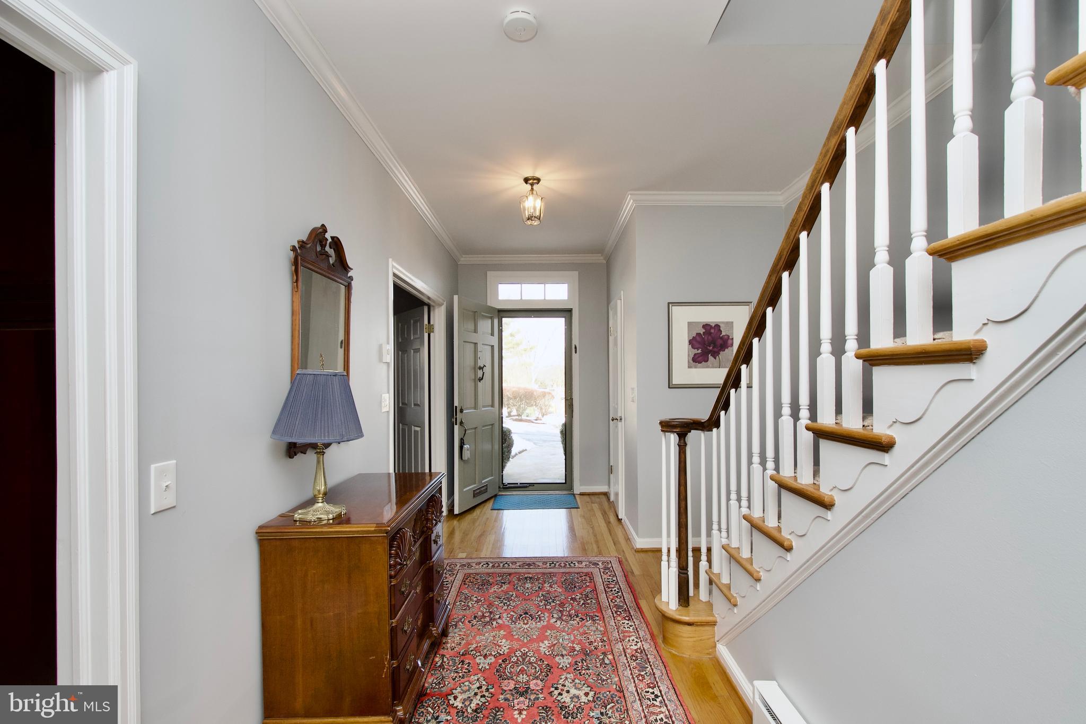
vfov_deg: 77.3
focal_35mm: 15
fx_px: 452
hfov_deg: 100.4
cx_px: 543
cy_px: 362
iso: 320
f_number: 7.1
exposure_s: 1/100
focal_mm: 10
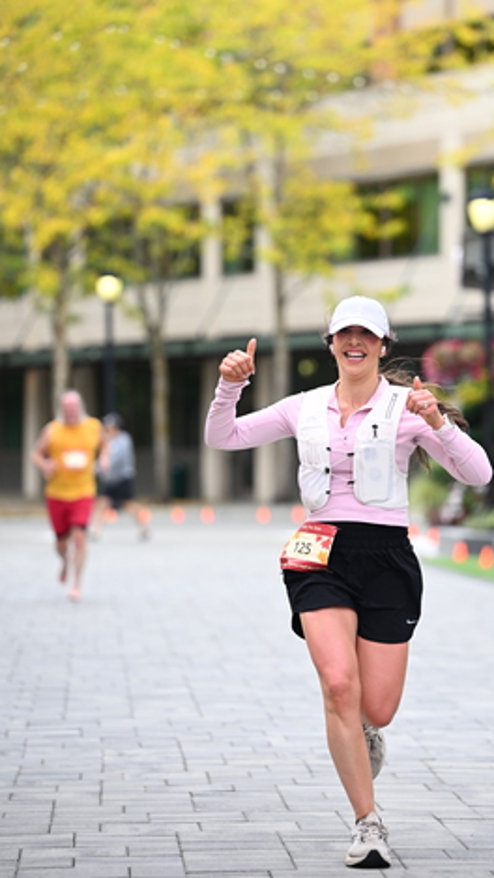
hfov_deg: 6.8
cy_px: 402
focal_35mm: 178
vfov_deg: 12.1
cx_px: 341
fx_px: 4143
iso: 640
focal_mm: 145
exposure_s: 1/2000
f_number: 2.8
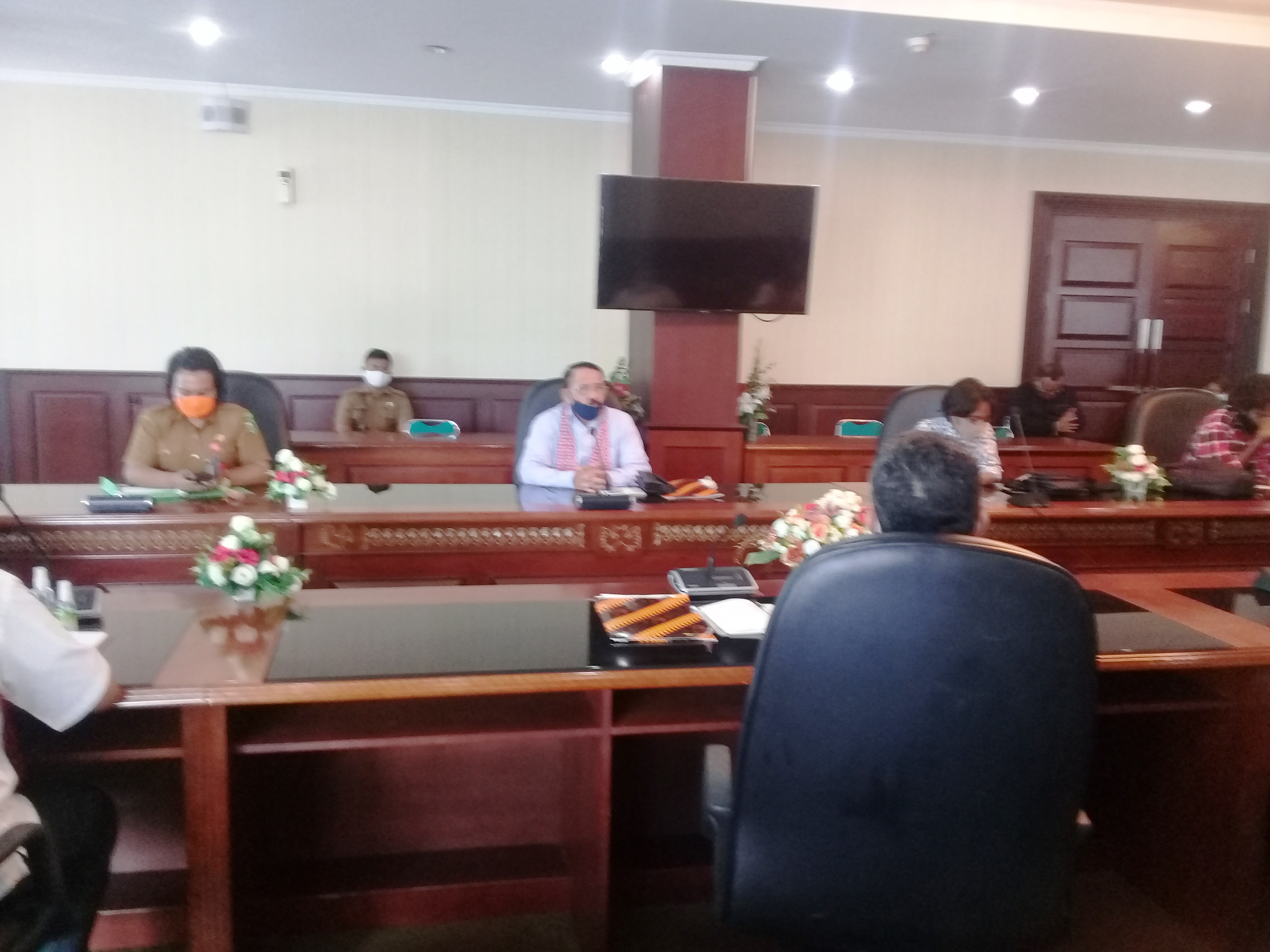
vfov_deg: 45.4
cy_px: 476
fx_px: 1137
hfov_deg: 58.4
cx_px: 635
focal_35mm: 31
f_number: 2.2
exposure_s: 1/20
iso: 200
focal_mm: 3.3
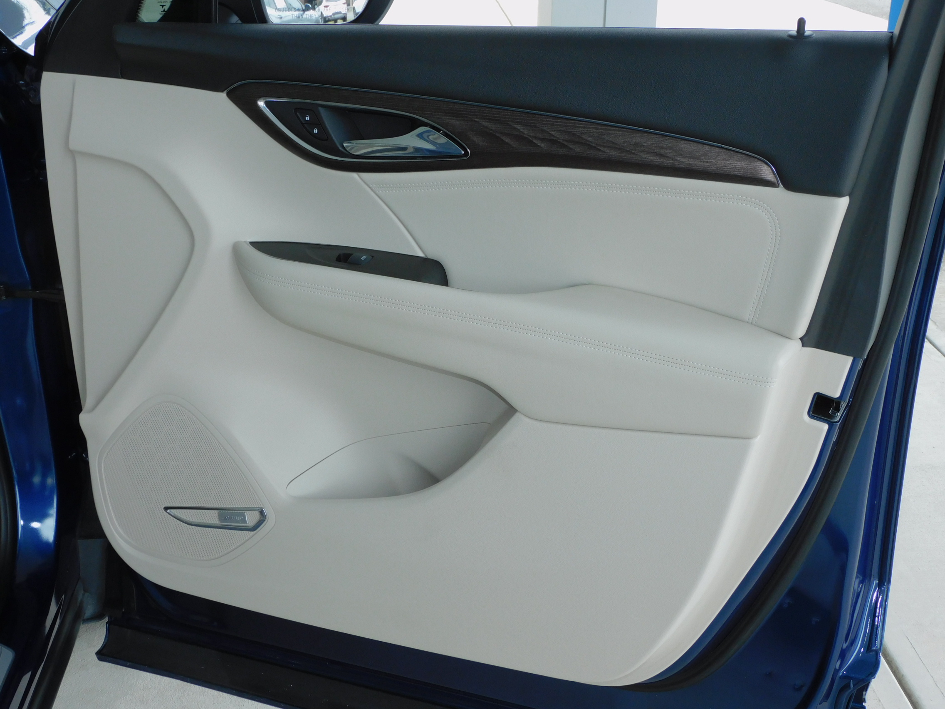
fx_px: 1365
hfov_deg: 38.2
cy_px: 354
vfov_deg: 29.1
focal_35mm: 50
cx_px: 472
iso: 125
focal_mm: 9
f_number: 4
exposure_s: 1/100
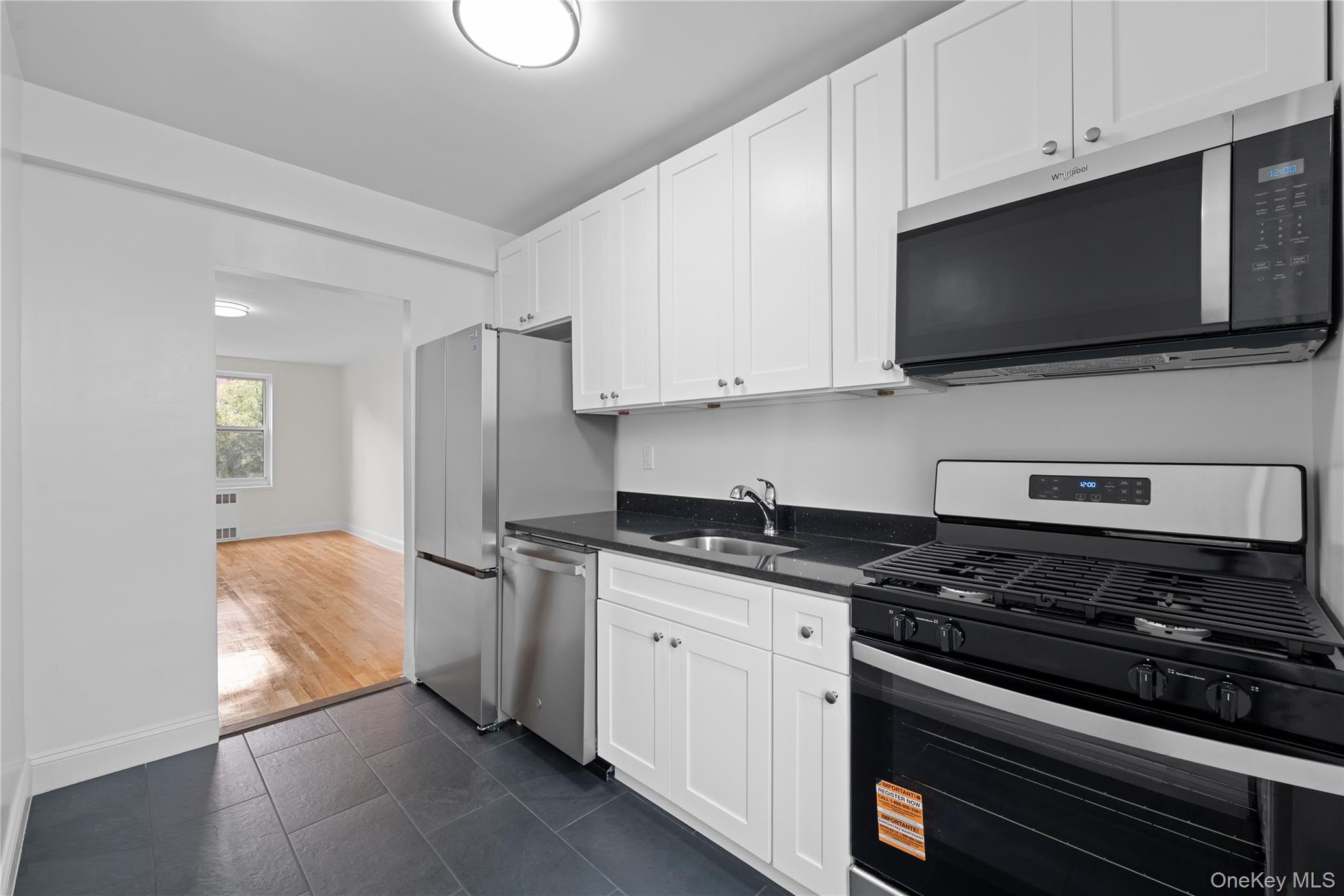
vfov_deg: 81.2
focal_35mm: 14
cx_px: 672
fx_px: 523
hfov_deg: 104.3
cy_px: 448
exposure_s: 1/2
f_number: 10
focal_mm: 14
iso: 200
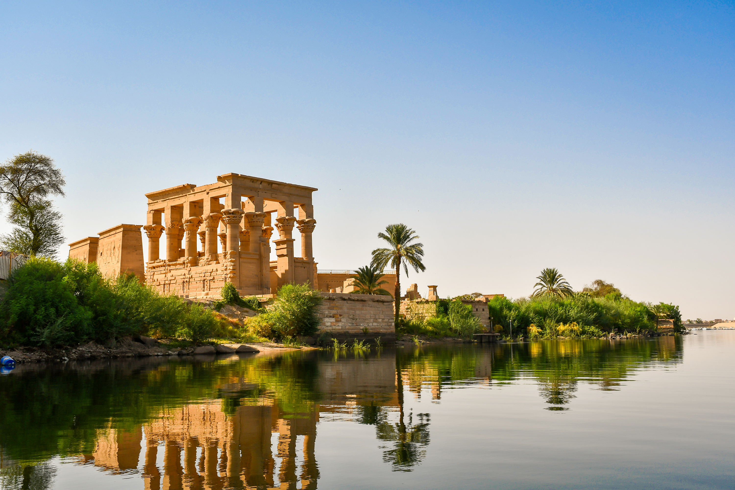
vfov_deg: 36.9
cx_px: 368
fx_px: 735
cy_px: 245
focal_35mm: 36
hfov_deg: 53.1
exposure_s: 1/500
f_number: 8
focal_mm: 24
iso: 100
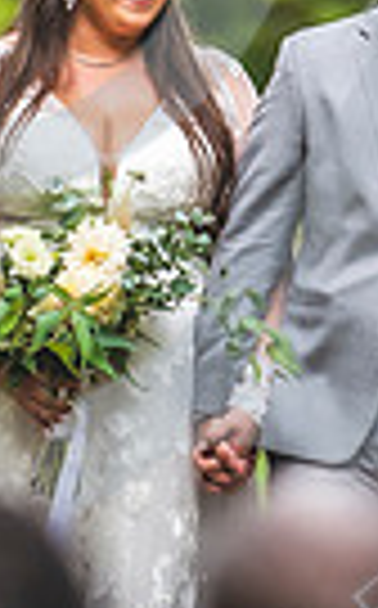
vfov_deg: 3.3
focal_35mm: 646
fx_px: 10682
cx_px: 342
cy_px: -41
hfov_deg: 2.0
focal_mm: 190
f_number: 2.8
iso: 640
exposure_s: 1/640
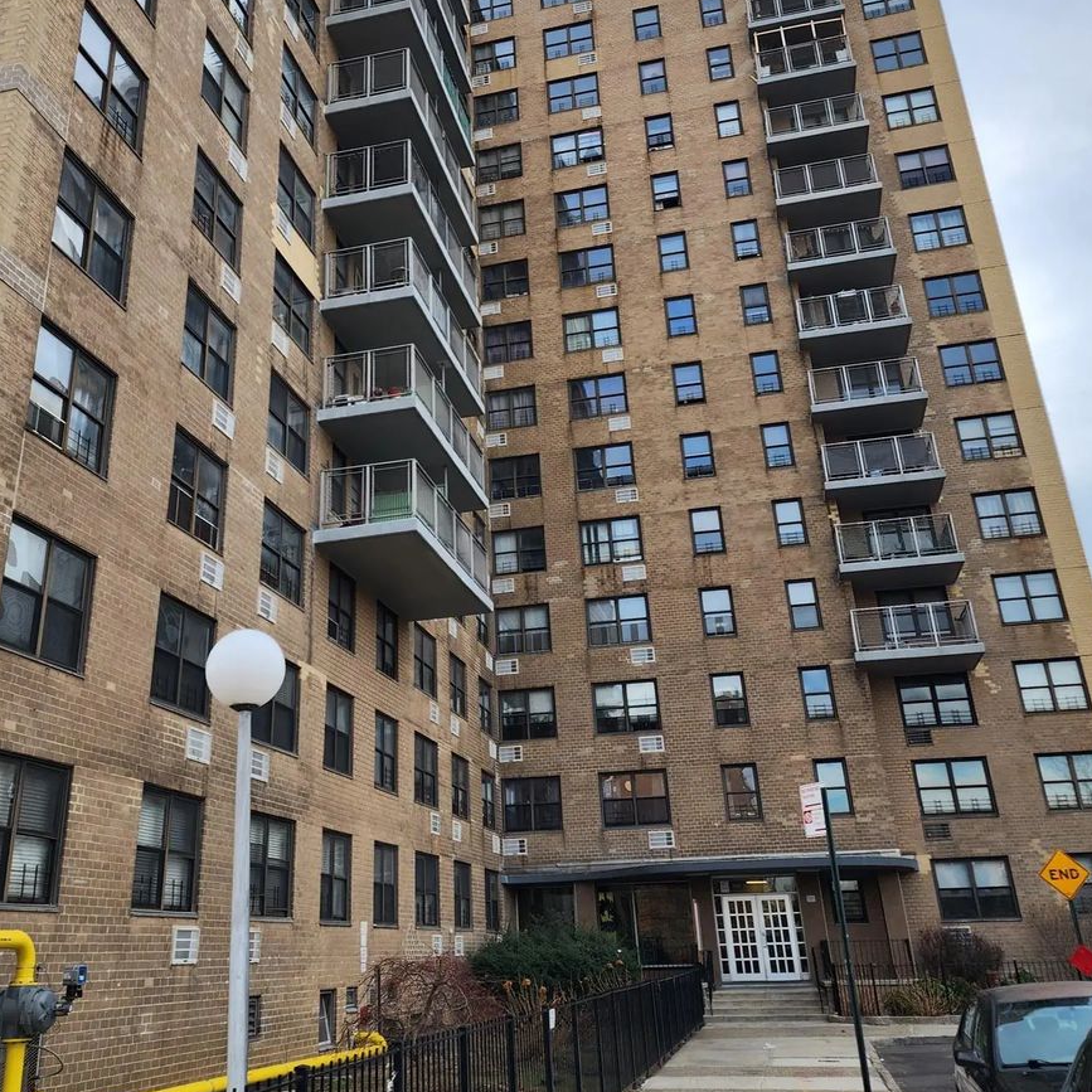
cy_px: 410
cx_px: 481
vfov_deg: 50.6
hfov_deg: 51.0
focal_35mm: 32
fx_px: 1142
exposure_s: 1/228
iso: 12
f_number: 1.8
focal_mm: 6.4
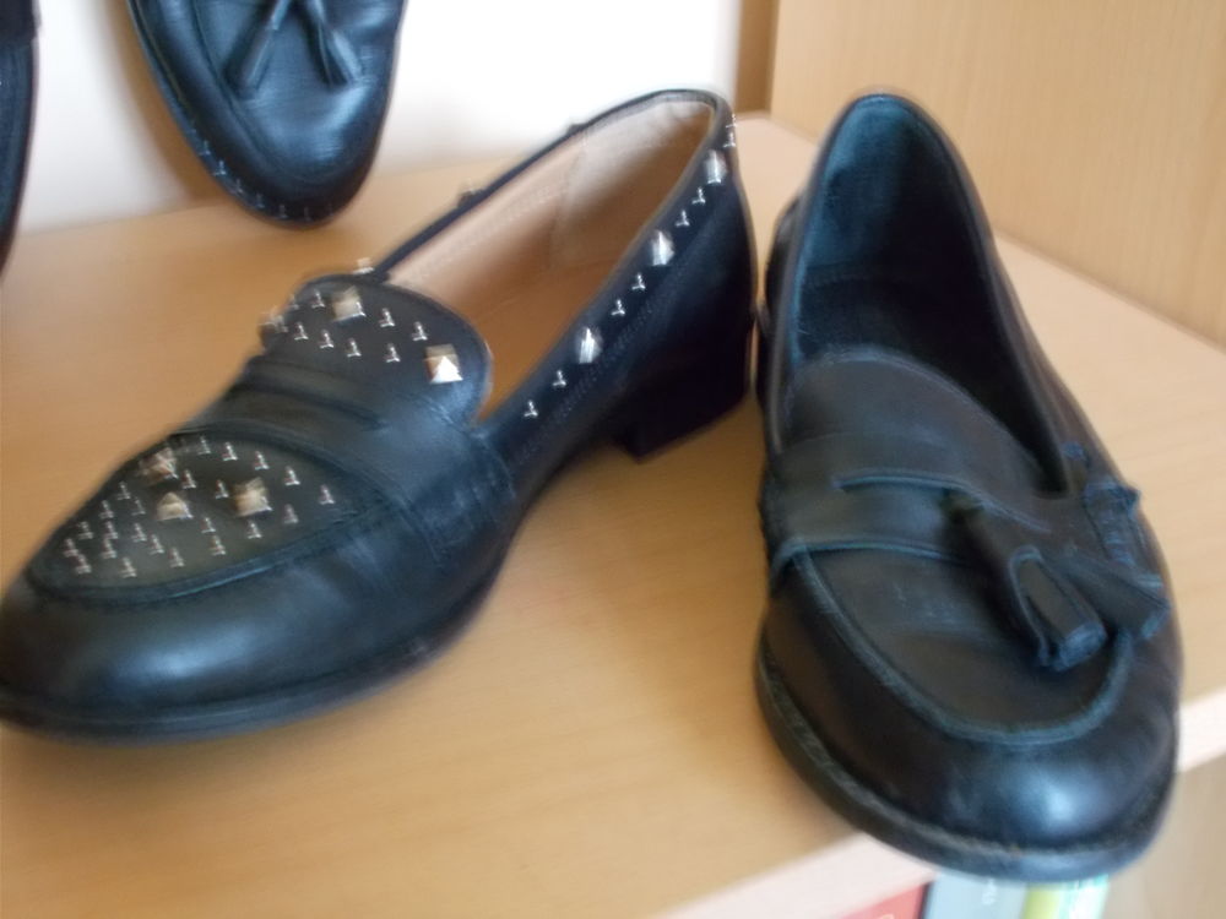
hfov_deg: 38.2
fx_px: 1771
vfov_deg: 29.1
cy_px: 460
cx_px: 613
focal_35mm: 50
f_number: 4.5
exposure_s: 1/2
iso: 450
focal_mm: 9
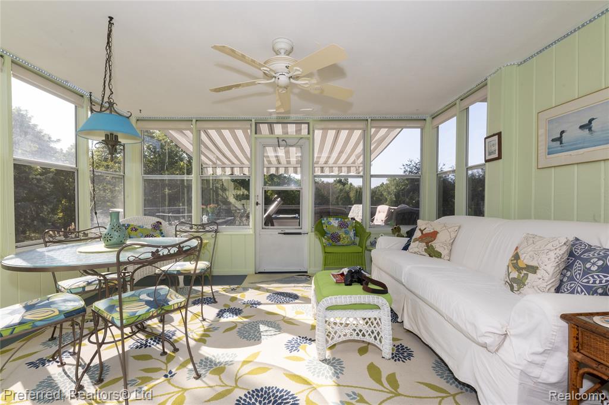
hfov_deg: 100.4
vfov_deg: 77.2
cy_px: 202
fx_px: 254
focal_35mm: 15
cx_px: 304
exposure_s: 1/200
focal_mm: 15
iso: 640
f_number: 16
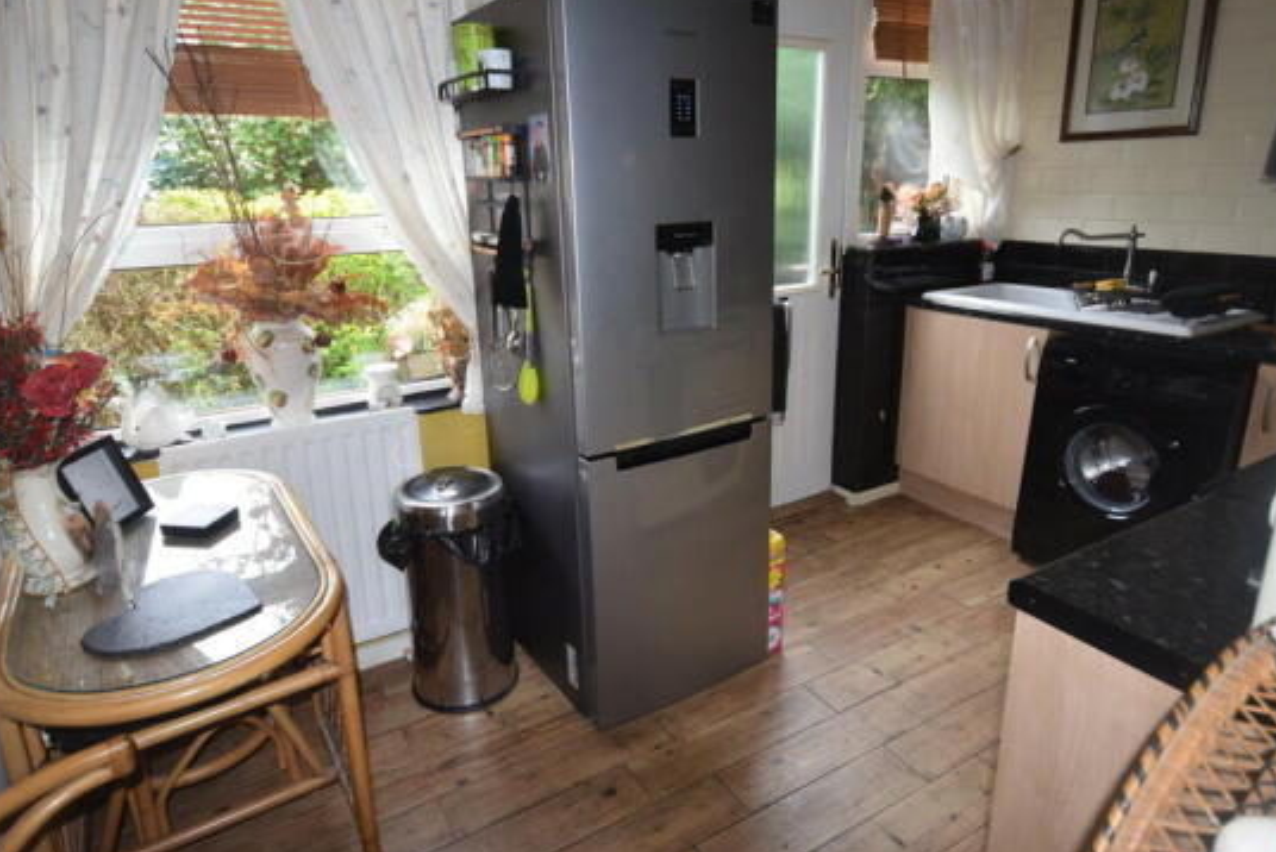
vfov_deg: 57.2
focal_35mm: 22
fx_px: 780
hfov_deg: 78.6
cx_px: 634
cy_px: 394
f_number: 5
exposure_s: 1/100
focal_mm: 12
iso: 800
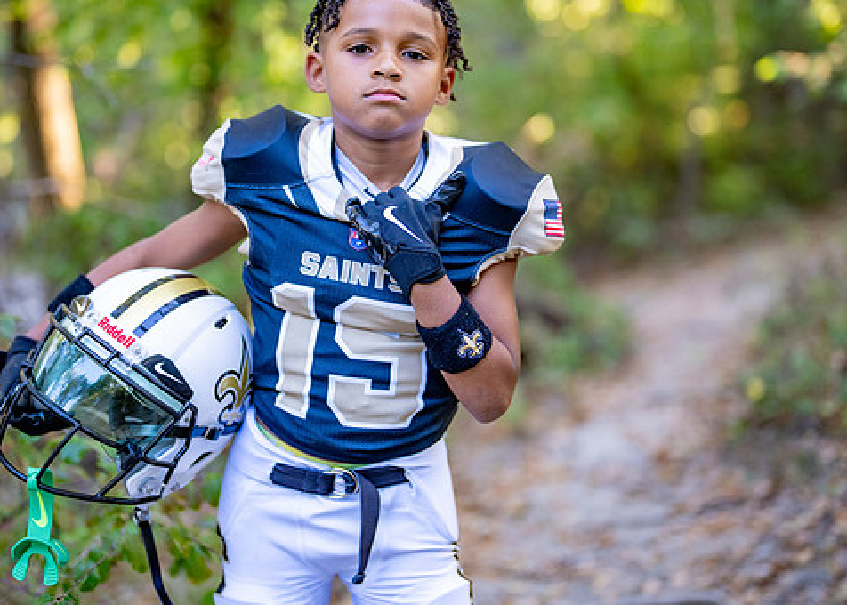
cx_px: 392
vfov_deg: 20.3
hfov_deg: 28.2
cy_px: 217
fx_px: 1684
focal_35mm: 70
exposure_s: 1/1000
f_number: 1.2
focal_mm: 50
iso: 1000
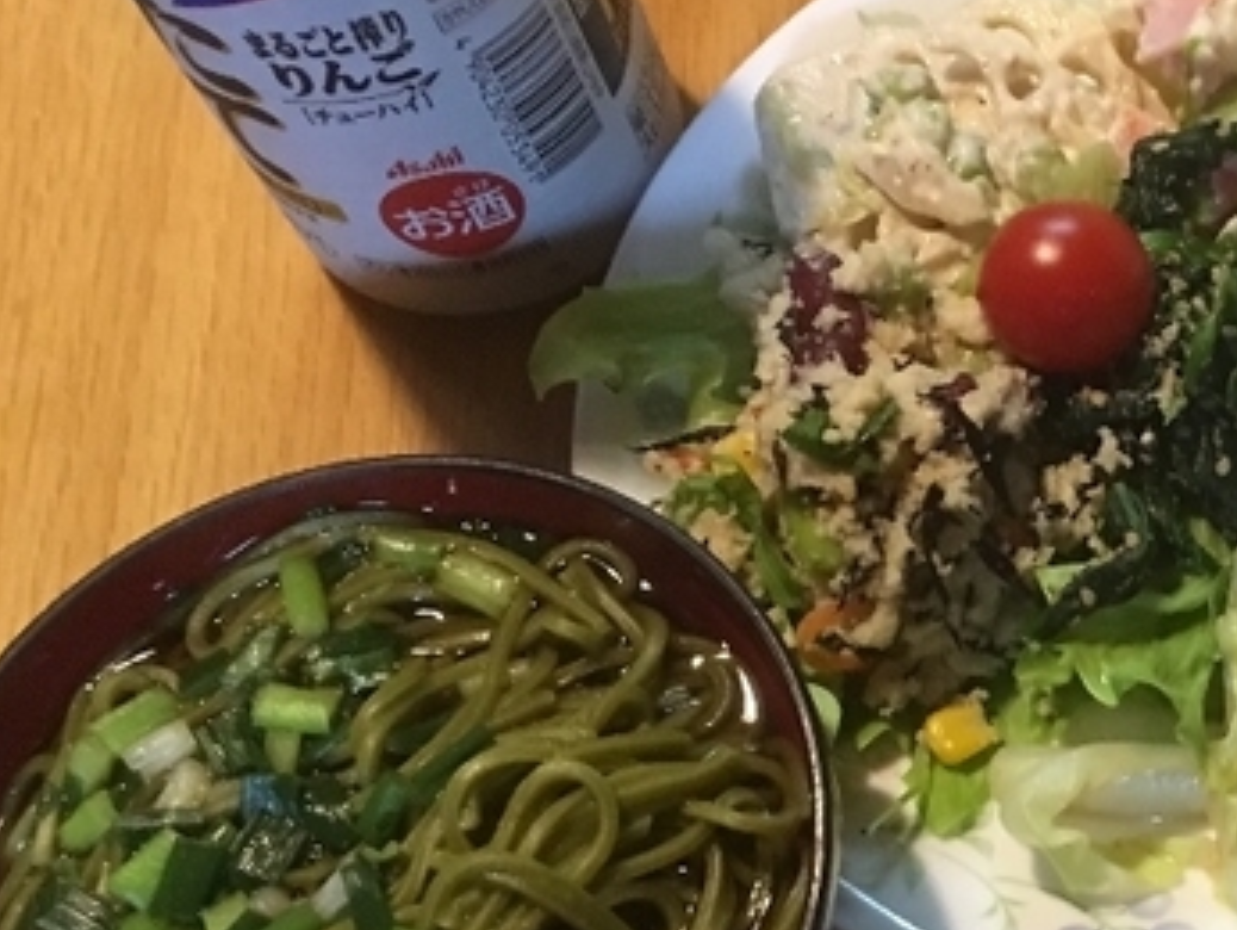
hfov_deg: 26.6
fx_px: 2396
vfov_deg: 21.8
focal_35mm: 67
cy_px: 647
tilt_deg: -65.7
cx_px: 1362
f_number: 2.2
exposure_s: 1/15
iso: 100
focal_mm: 4.15
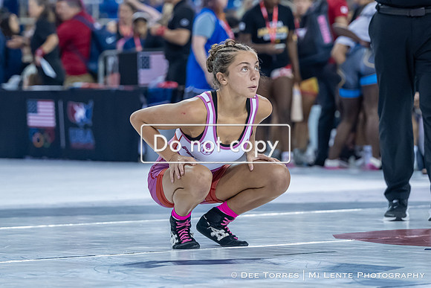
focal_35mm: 201
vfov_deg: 6.8
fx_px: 2403
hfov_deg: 10.2
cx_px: 189
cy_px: 74
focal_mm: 115
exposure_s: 1/800
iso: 2800
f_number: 3.2
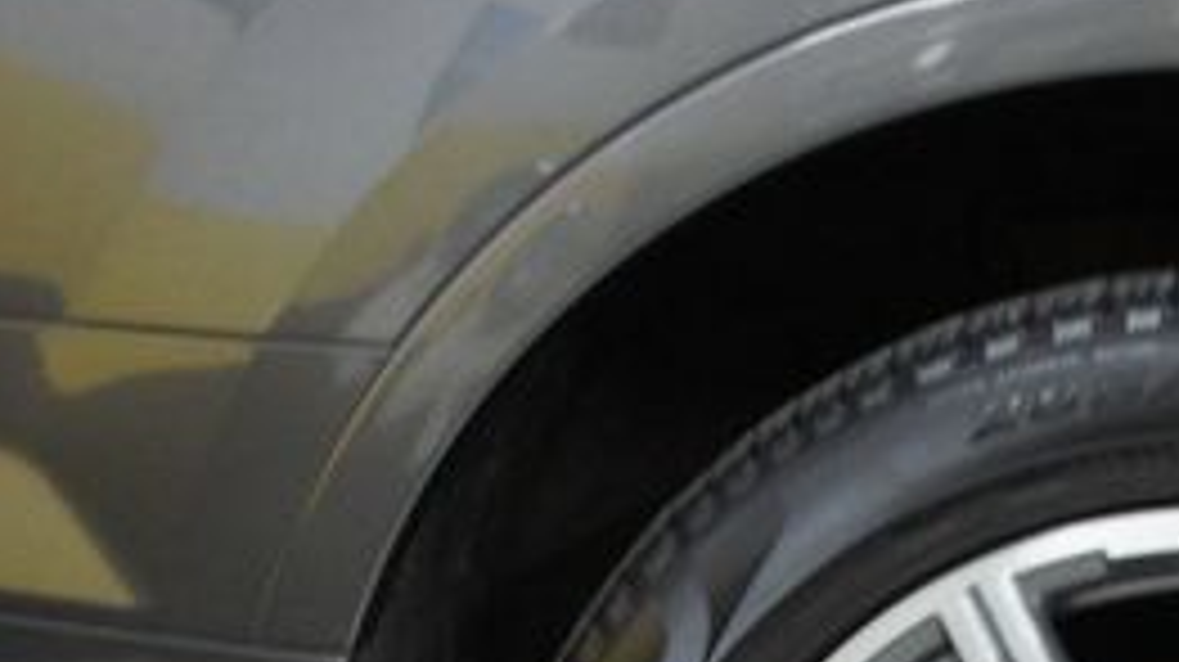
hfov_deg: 27.5
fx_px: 2156
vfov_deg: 16.6
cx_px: 1359
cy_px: 824
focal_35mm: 69
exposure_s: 1/60
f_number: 3.5
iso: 1600
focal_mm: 18
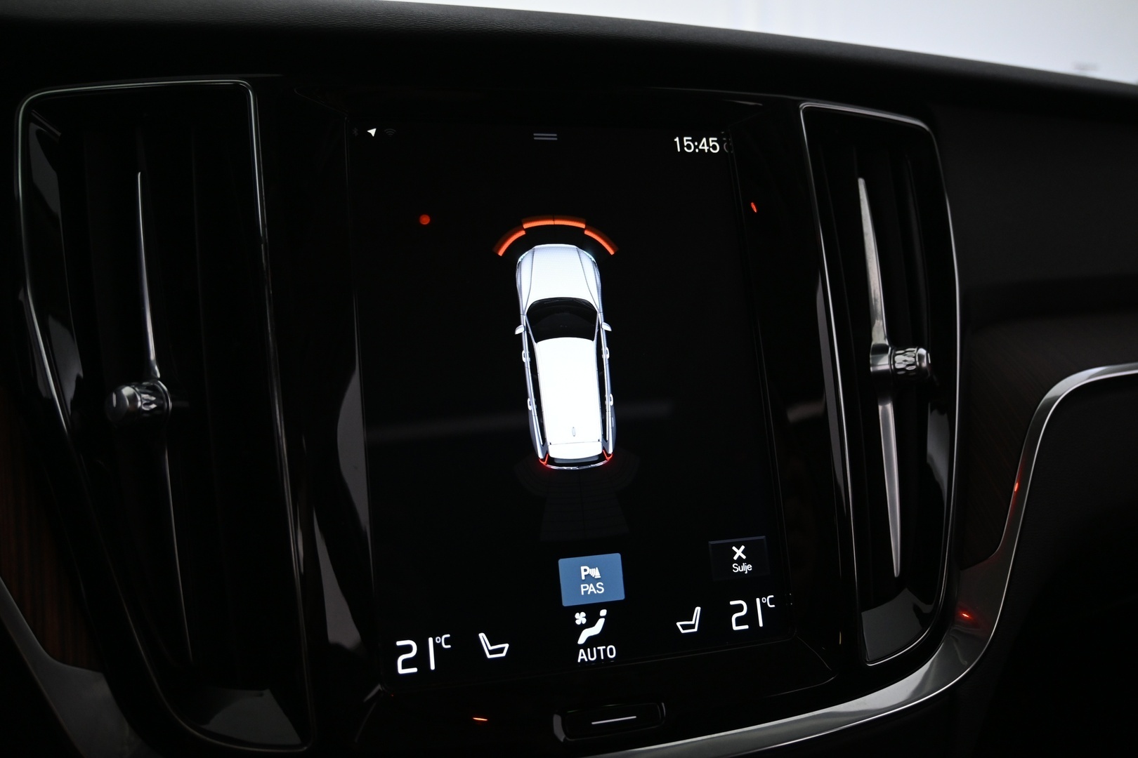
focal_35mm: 32
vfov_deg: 41.7
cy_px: 379
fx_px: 996
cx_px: 569
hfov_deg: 59.5
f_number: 4
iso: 1100
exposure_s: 1/30
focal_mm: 21
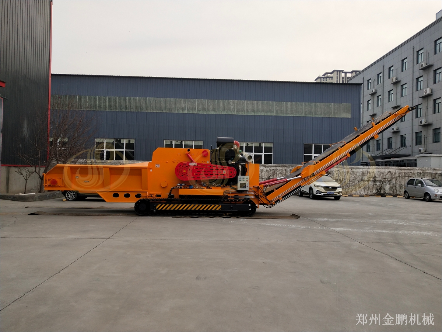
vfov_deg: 46.8
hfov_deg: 60.0
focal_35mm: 30
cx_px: 221
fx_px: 383
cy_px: 166
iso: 87
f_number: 1.8
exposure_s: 1/656
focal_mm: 3.95
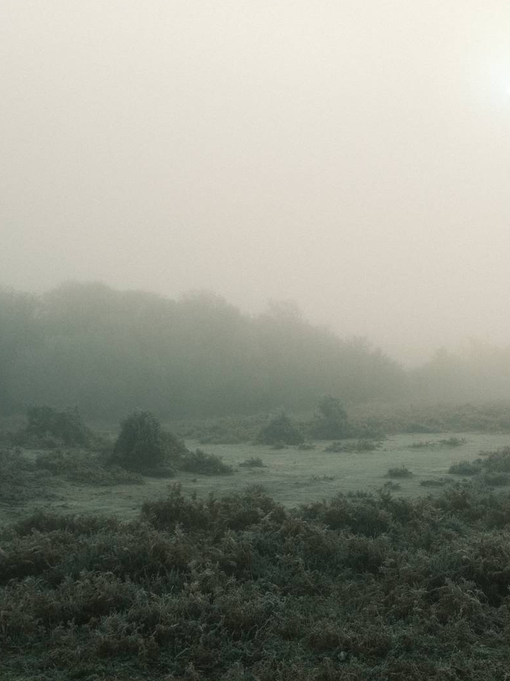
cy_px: 338
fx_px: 923
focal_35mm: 47
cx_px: 346
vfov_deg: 40.4
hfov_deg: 30.6
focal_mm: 21.2
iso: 640
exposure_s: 1/1000
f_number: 8
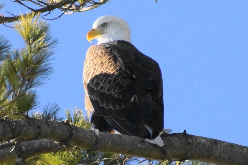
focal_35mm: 375
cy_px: 82
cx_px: 124
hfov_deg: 5.5
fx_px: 2582
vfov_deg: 3.7
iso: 640
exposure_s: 1/400
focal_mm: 250
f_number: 6.3
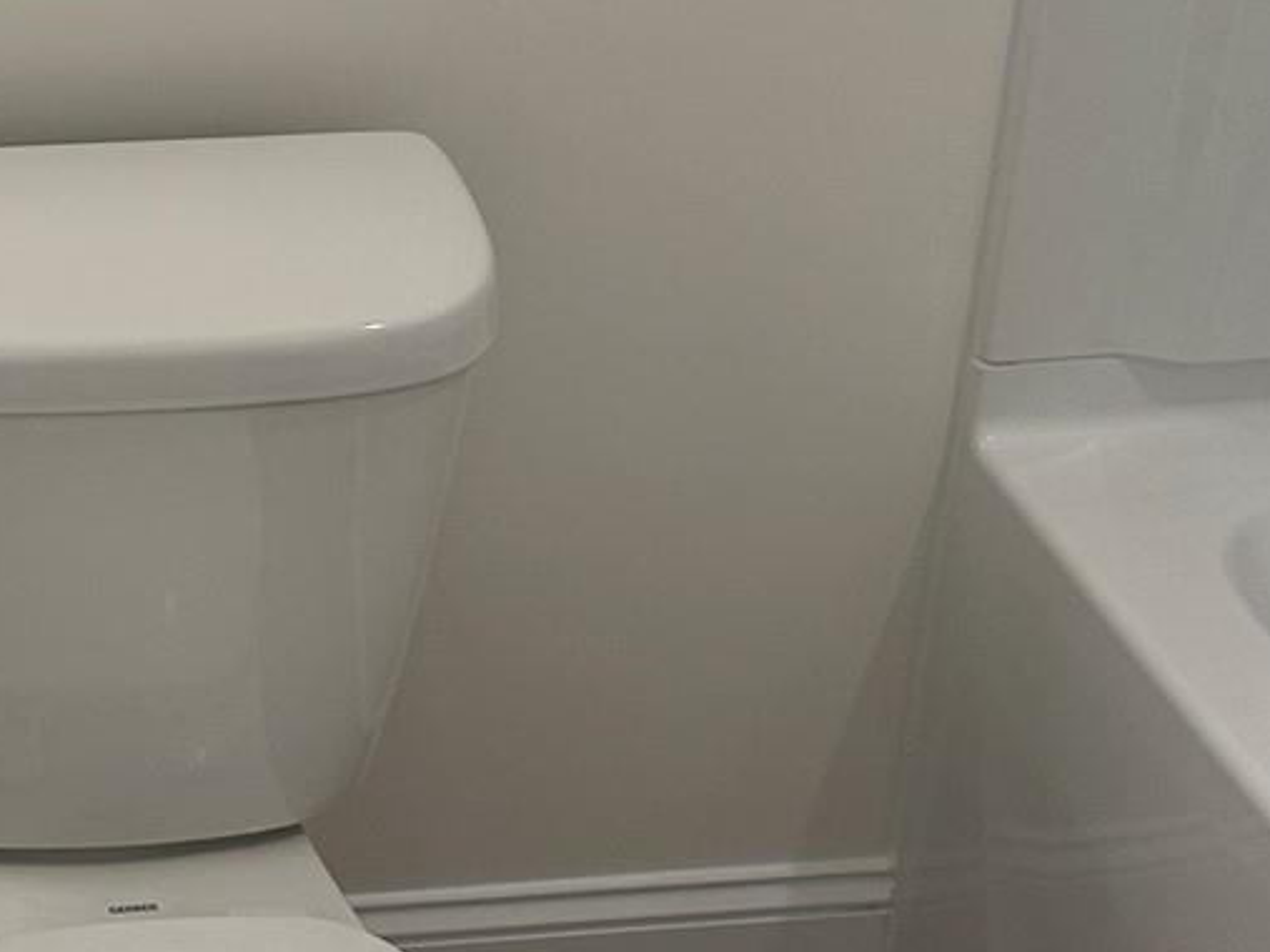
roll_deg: -0.2
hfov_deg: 18.9
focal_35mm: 97
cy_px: -366
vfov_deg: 14.5
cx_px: -336
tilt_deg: -18.0
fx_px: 3558
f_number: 1.78
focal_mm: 6.86
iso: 64
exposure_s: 1/120
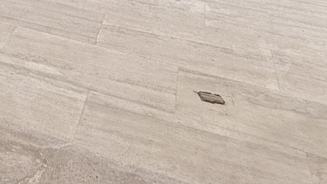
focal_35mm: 61
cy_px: -264
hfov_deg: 30.3
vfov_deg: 13.7
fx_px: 529
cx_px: -43
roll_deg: +0.1
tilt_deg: +0.3
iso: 50
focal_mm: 2.22
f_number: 2.2
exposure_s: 1/445
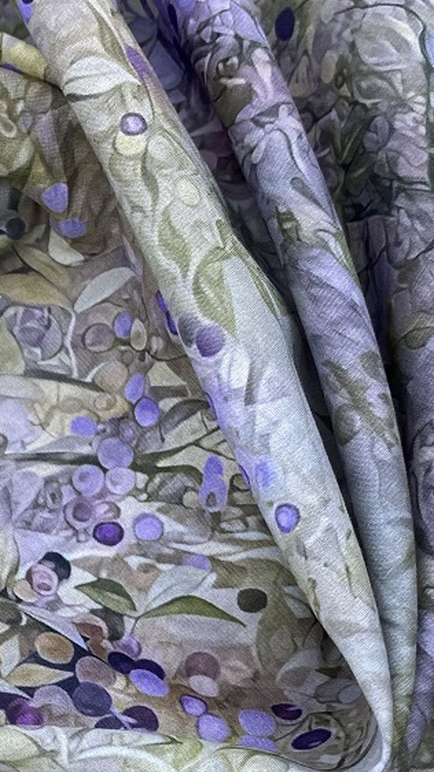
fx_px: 1248
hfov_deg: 18.7
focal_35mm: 61
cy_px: 540
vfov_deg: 33.9
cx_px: -78
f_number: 1.8
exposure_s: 1/100
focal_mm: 4.25
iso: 80
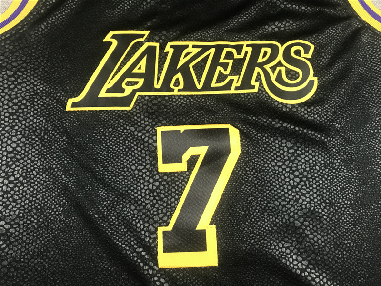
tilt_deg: -78.4
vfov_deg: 49.7
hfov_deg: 63.4
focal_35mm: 28
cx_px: 190
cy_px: 143
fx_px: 308
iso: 40
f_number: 1.8
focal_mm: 3.99
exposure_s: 1/25
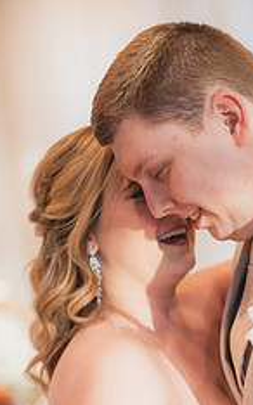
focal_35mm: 98
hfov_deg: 13.3
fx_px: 1082
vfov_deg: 20.9
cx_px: 113
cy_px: 331
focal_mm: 50
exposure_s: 1/1000
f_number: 1.4
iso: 1250
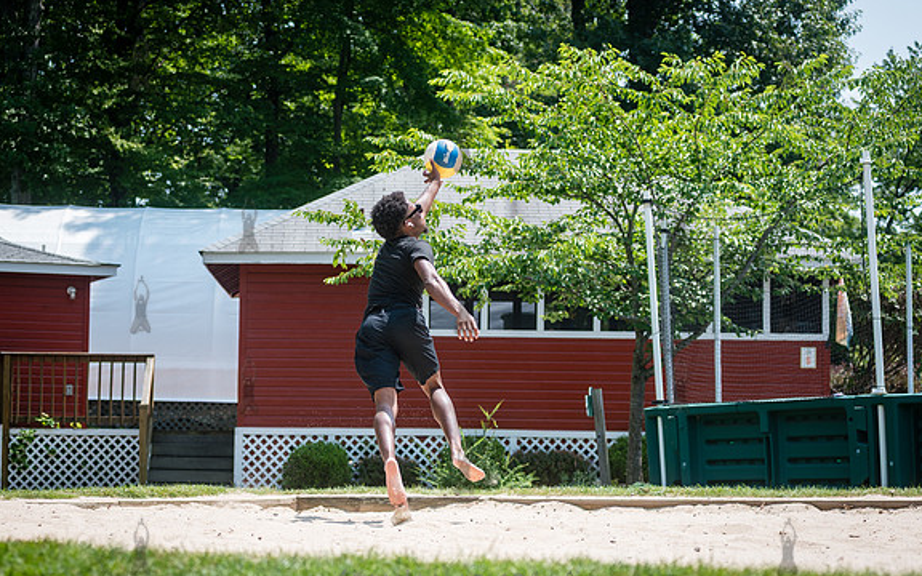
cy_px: 277
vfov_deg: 14.1
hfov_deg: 22.3
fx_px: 2337
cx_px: 401
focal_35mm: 93
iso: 200
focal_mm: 80
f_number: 4
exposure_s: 1/1000
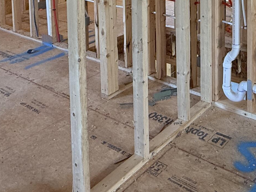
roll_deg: -0.4
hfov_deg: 39.2
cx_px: 229
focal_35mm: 45
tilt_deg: -3.4
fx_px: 333
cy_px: -59
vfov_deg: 27.0
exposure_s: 1/99
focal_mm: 2.22
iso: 200
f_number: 2.2
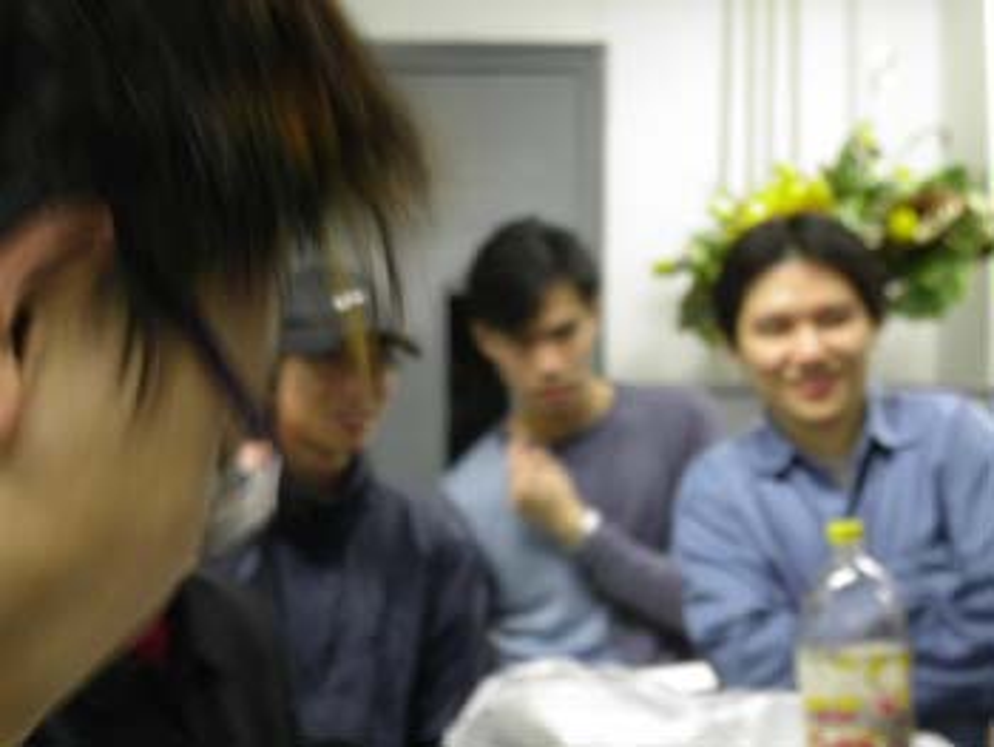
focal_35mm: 82
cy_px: 374
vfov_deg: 18.0
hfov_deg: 23.8
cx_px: 497
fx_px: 2356
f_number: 4
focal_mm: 16.9
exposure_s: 1/8
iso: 200
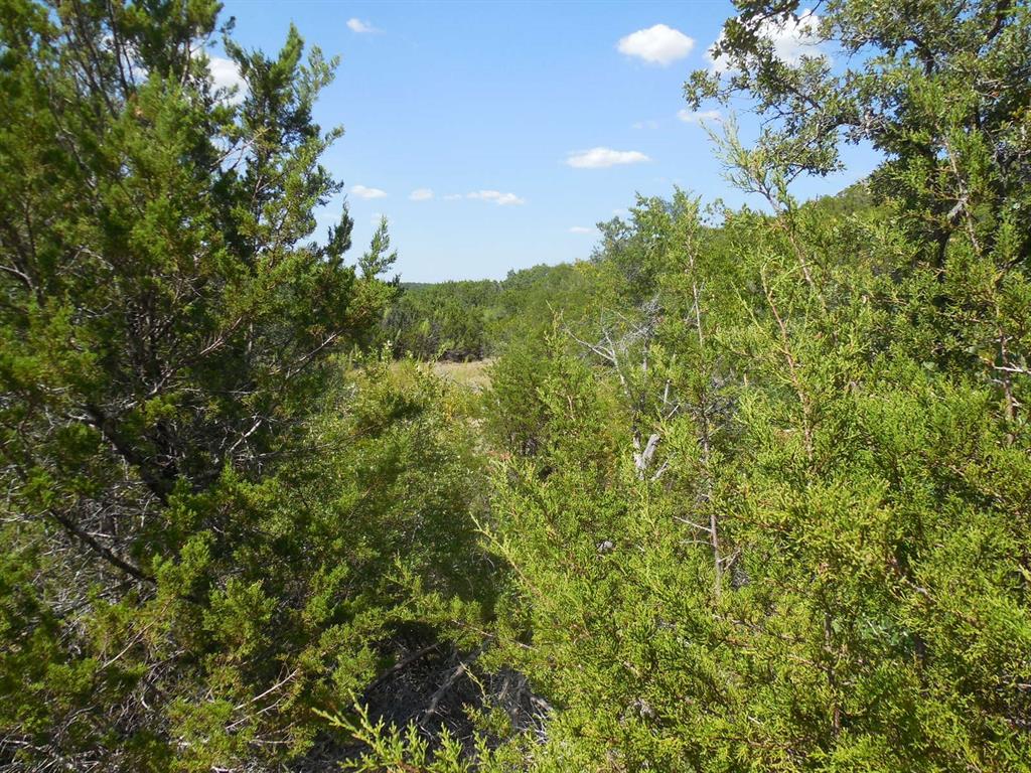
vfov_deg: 54.9
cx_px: 516
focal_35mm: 25
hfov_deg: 69.4
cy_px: 386
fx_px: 745
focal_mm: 4.5
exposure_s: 1/1250
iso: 125
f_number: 3.1
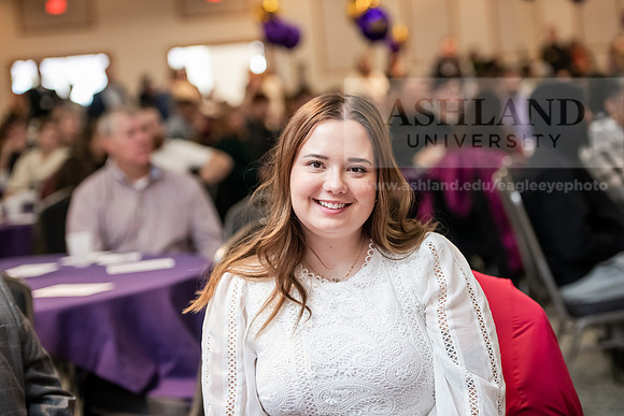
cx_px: 312
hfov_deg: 22.1
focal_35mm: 92
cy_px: 208
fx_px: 1595
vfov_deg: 14.9
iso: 2500
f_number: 3.2
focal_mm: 92
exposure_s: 1/200
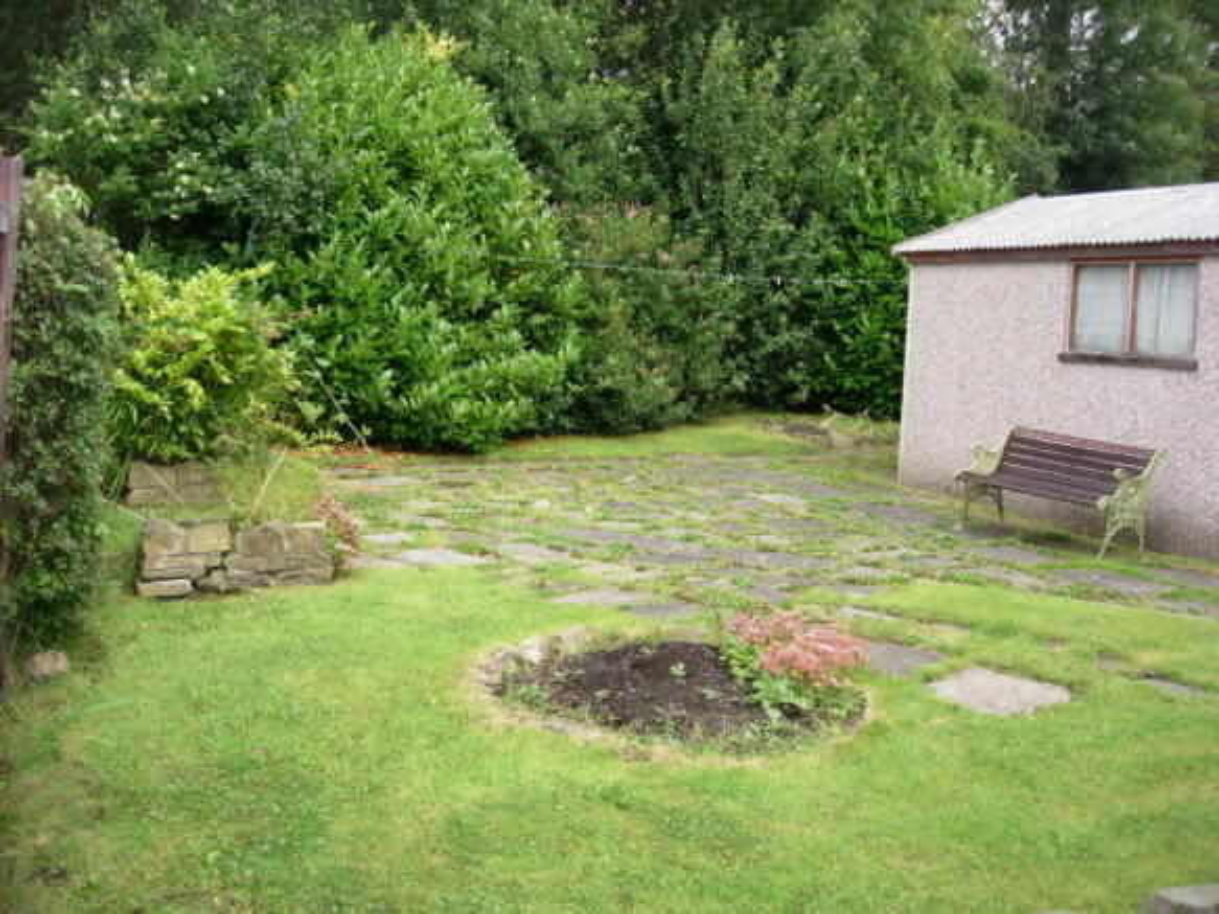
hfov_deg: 49.0
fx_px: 1338
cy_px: 457
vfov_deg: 37.7
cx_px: 610
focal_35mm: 38
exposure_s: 1/443
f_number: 2.8
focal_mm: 7.8
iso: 79
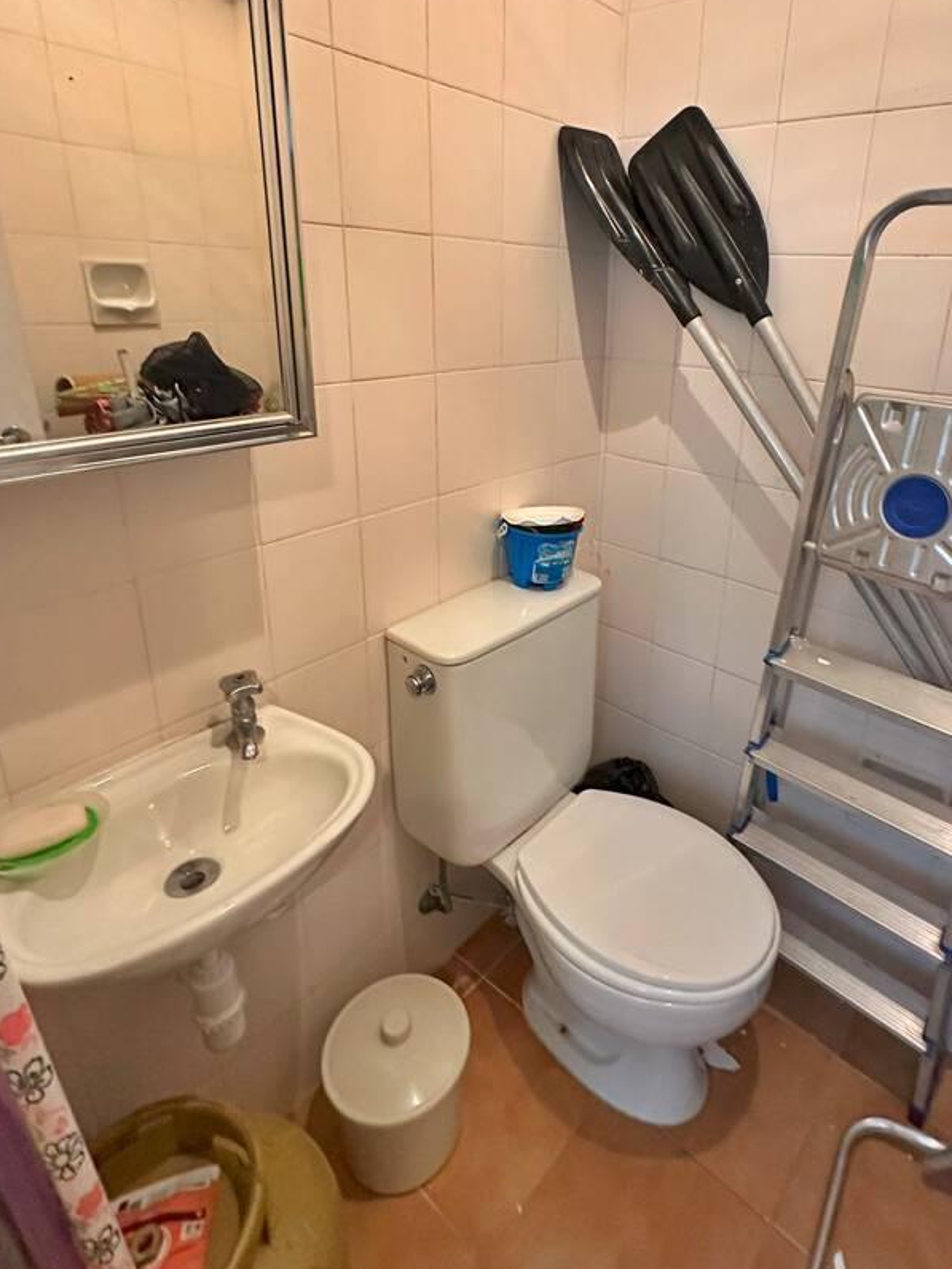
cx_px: 577
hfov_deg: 67.9
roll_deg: -3.0
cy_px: 507
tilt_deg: -16.8
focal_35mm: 19
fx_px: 697
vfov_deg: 83.6
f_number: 2.2
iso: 800
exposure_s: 1/60
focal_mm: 2.22
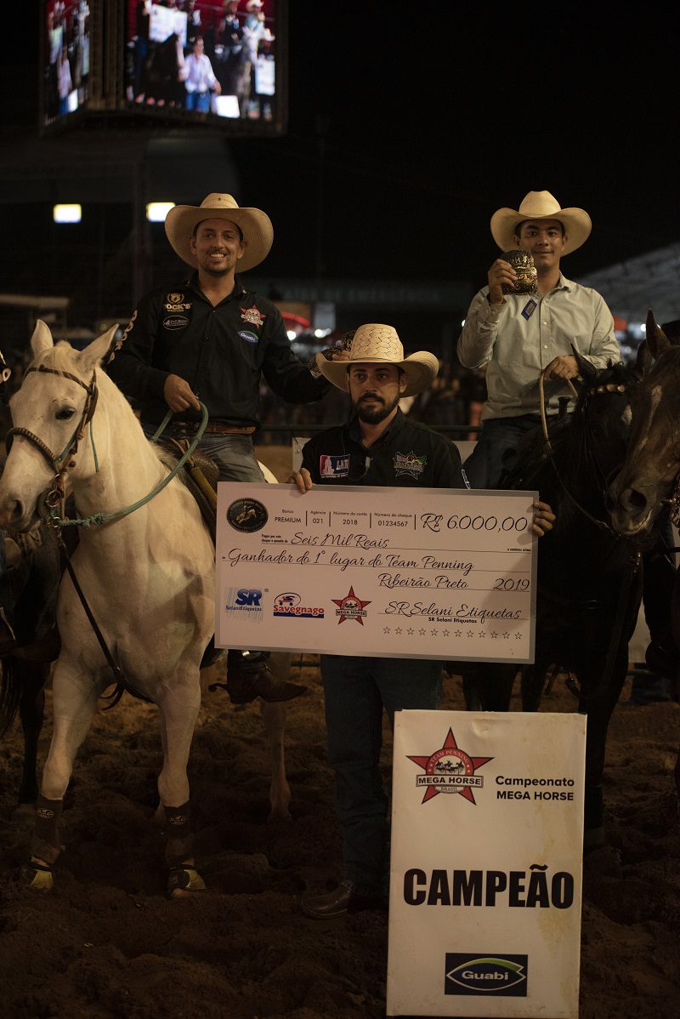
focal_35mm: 70
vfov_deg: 28.8
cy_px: 510
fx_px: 1981
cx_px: 340
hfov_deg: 19.5
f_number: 3.2
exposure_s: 1/640
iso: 3200
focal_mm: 70
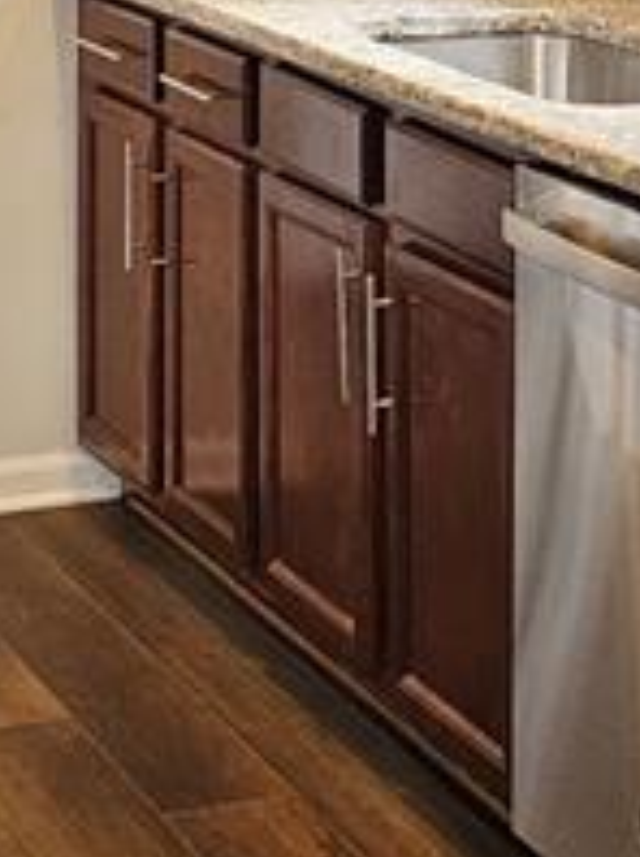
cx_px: 56
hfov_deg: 12.3
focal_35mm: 119
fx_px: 2940
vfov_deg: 15.6
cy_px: -316
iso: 100
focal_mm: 6.3
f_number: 1.7
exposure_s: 1/60
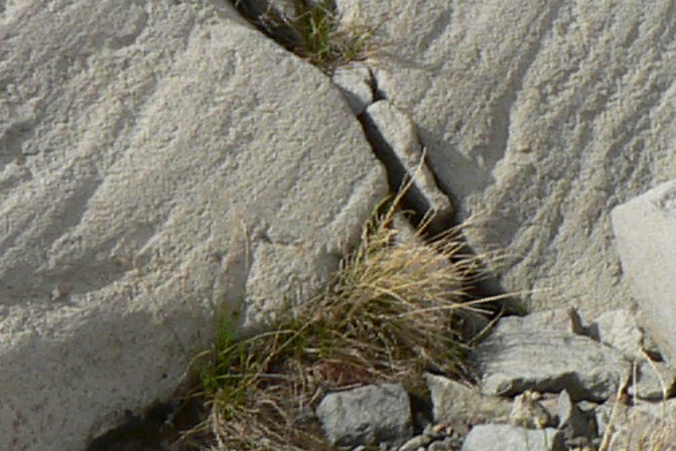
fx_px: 3587
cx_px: 358
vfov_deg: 7.1
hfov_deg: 10.8
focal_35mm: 191
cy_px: -79
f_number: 5.6
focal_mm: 6
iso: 80
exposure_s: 1/400
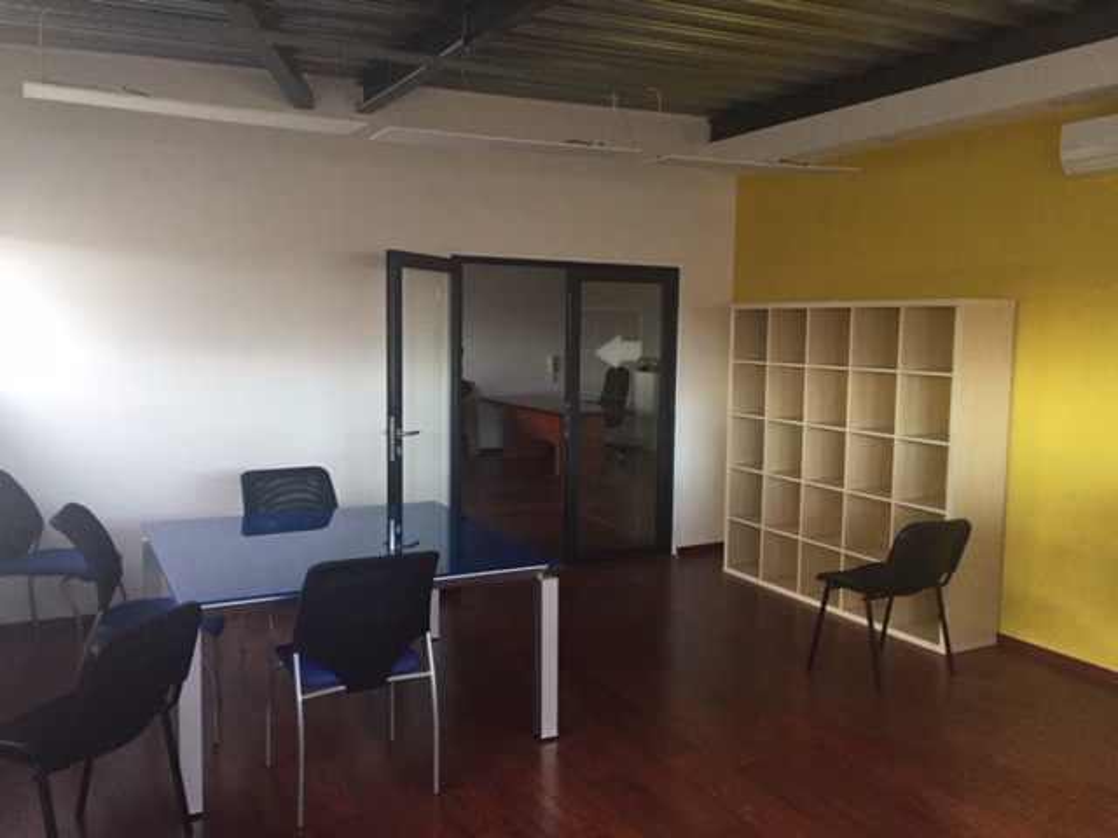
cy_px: 419
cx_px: 559
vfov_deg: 48.2
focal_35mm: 29
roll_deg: -0.6
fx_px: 937
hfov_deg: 61.7
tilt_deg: -5.4
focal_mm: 4.15
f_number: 2.2
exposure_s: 1/33
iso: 250
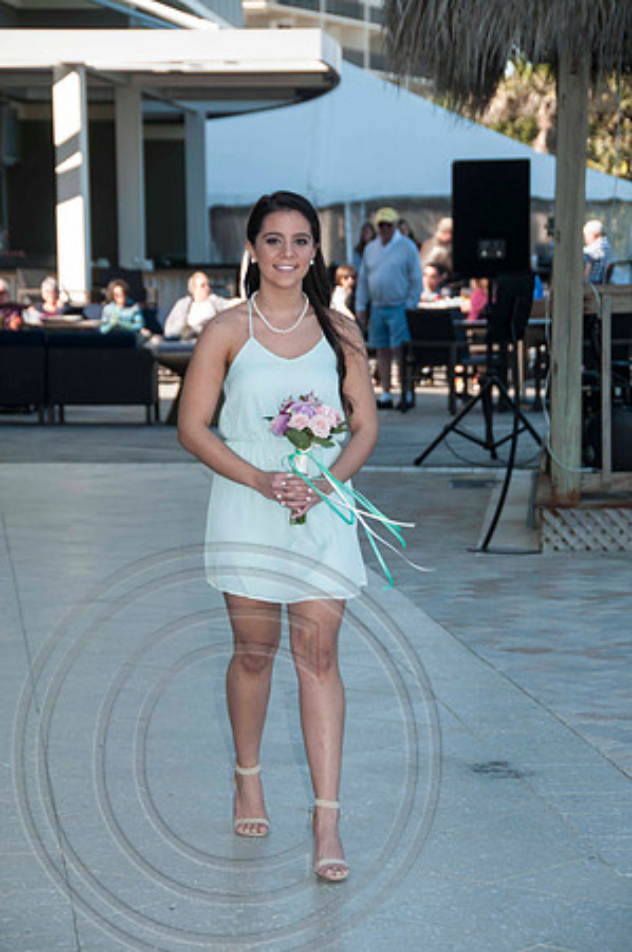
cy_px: 476
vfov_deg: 16.7
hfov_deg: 11.1
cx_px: 316
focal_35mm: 123
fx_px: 3246
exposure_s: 1/250
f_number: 5.6
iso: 100
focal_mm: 82
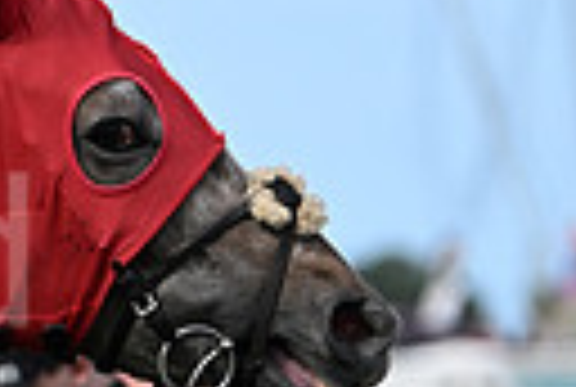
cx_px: -544
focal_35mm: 814
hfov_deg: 2.5
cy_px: 295
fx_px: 13054
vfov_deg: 1.7
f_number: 4.5
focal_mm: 180
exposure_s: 1/4000
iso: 800
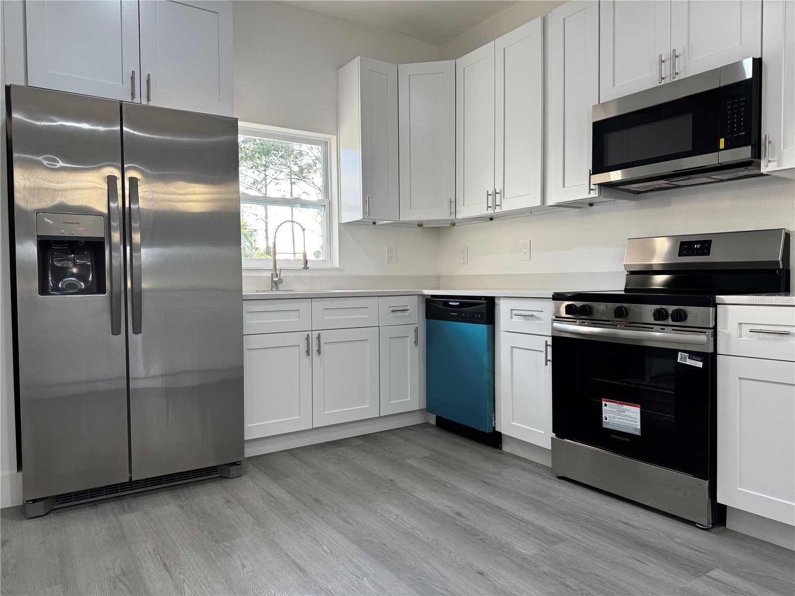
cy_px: 298
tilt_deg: -2.3
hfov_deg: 71.6
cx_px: 398
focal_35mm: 24
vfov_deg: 56.8
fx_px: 551
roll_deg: +0.2
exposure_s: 1/121
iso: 125
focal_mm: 6.76
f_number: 1.78
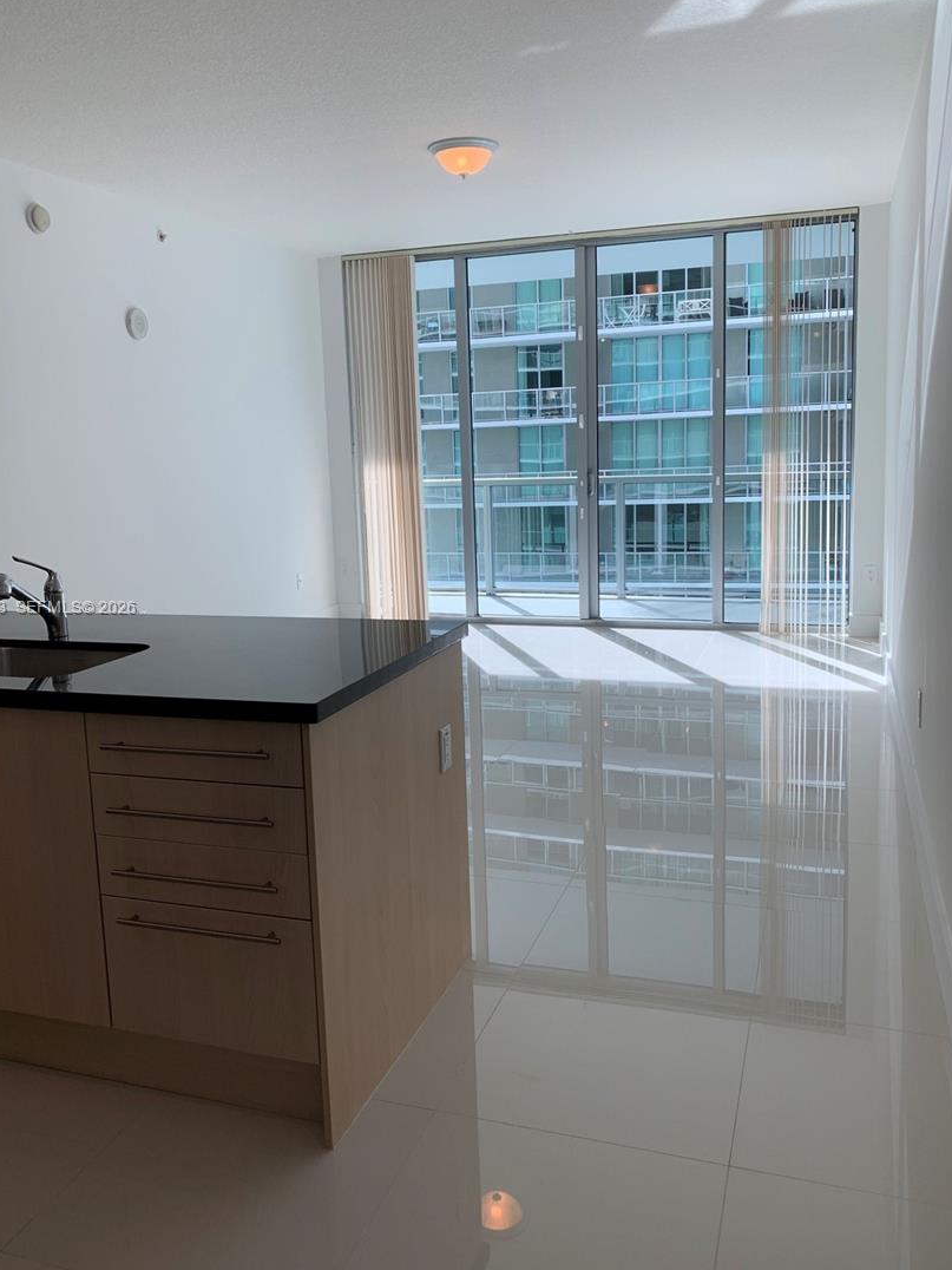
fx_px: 1063
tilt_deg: -7.5
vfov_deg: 61.6
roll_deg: +1.8
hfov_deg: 48.2
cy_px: 609
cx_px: 448
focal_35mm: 29
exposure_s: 1/258
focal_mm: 4.25
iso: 25
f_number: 1.8
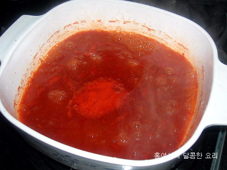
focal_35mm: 42
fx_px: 275
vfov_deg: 34.3
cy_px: 85
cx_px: 114
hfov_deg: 44.8
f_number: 3.1
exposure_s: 1/60.1
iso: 50
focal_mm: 7
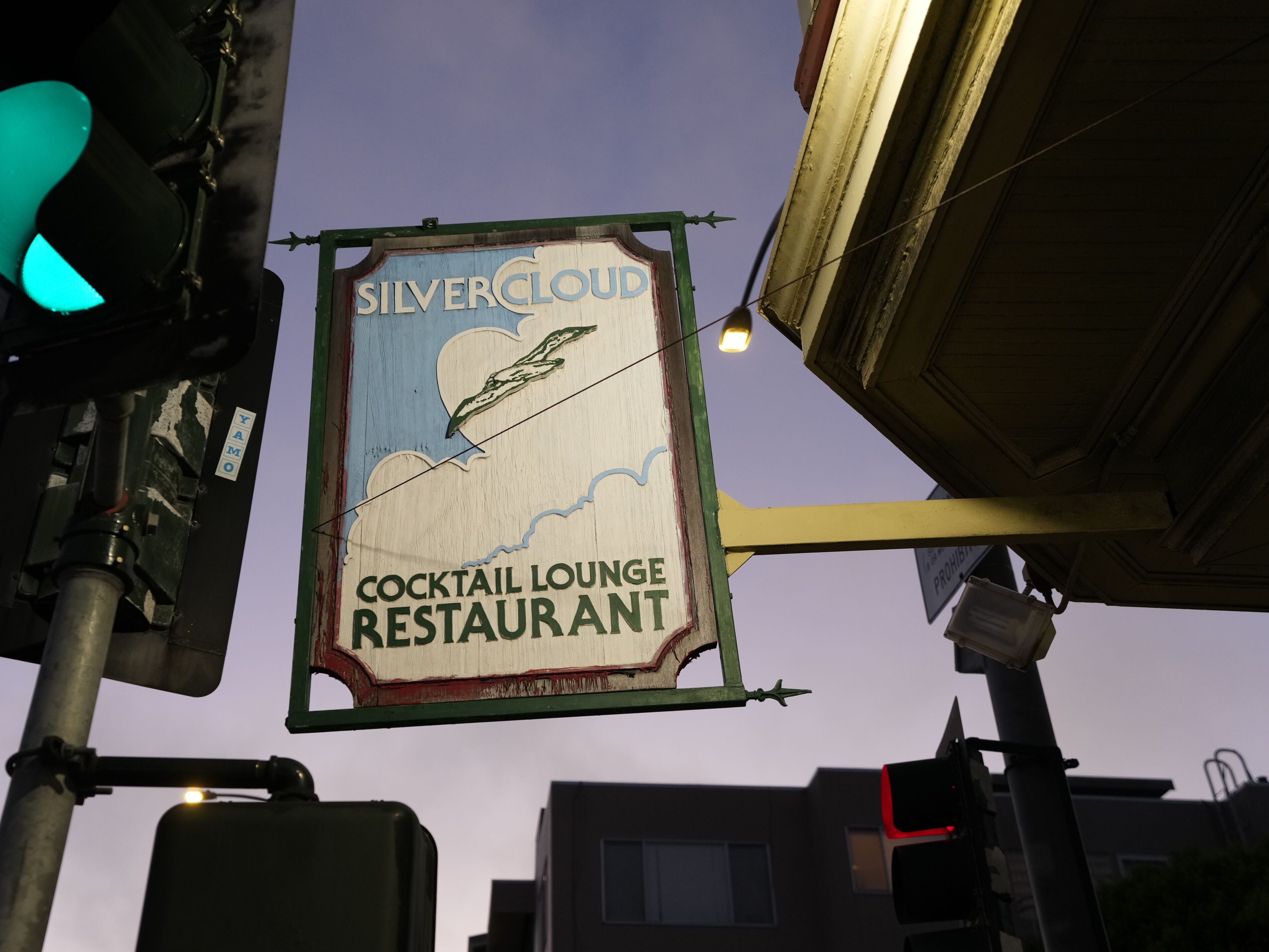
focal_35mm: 38
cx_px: 555
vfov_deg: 37.7
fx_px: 1393
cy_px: 477
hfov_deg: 48.9
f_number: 2.8
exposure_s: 1/160
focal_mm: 35
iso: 1000
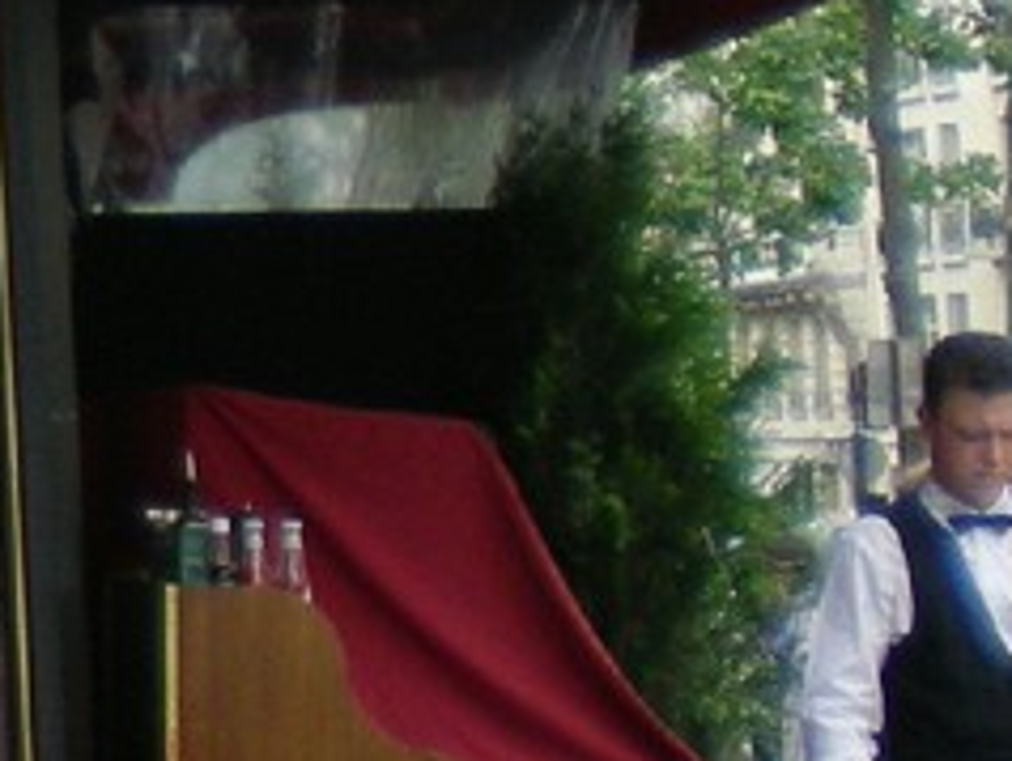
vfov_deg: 7.2
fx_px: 5970
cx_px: -1603
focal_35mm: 204
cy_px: -221
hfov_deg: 8.6
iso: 50
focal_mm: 6.3
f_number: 3.1
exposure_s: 1/163
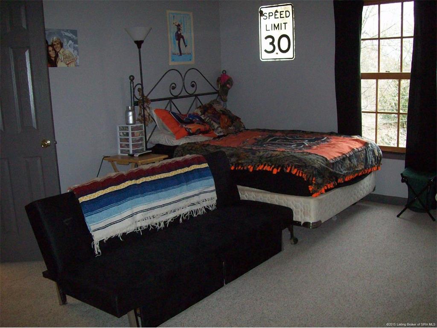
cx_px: 218
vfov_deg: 39.7
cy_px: 164
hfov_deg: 51.4
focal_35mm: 36
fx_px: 454
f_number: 2.7
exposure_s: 1/64
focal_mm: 6
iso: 200
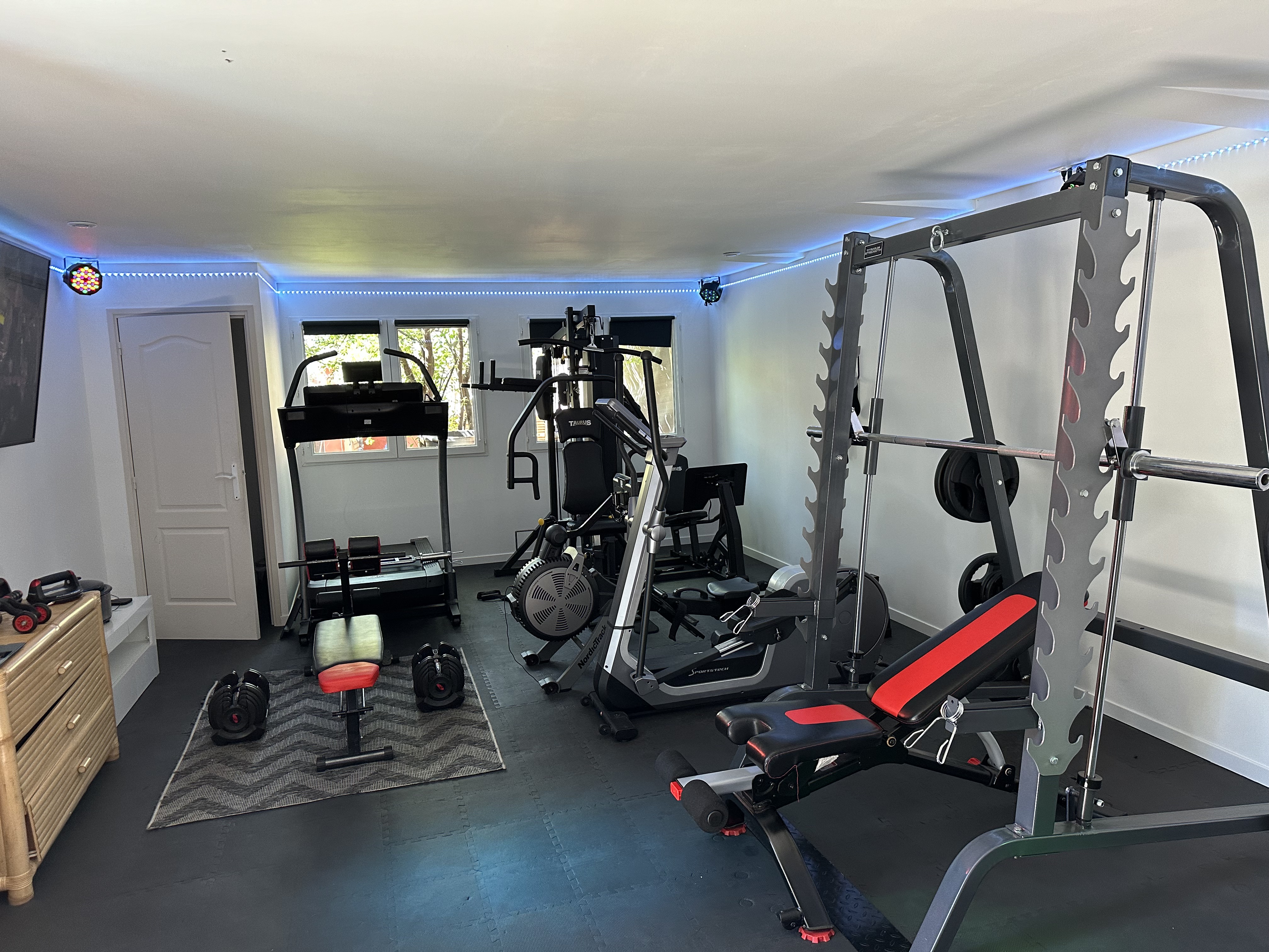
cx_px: 634
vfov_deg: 56.8
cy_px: 476
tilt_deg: -7.2
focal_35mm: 24
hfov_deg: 71.6
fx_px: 880
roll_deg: +1.8
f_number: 1.78
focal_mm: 6.86
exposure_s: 1/97
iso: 250
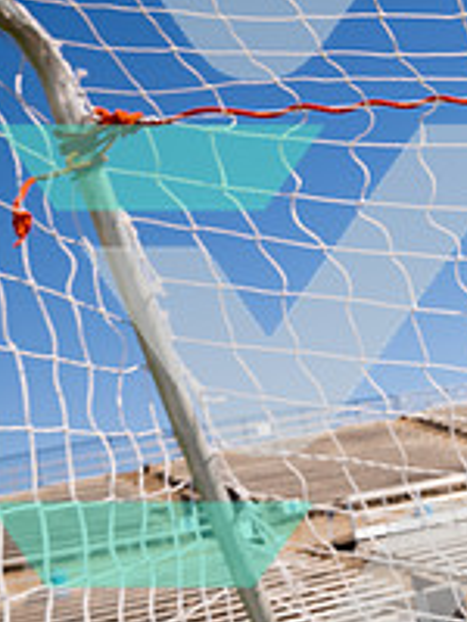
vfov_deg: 29.0
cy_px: 291
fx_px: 1205
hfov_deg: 18.2
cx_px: 791
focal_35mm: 67
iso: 100
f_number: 8
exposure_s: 1/250
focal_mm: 24
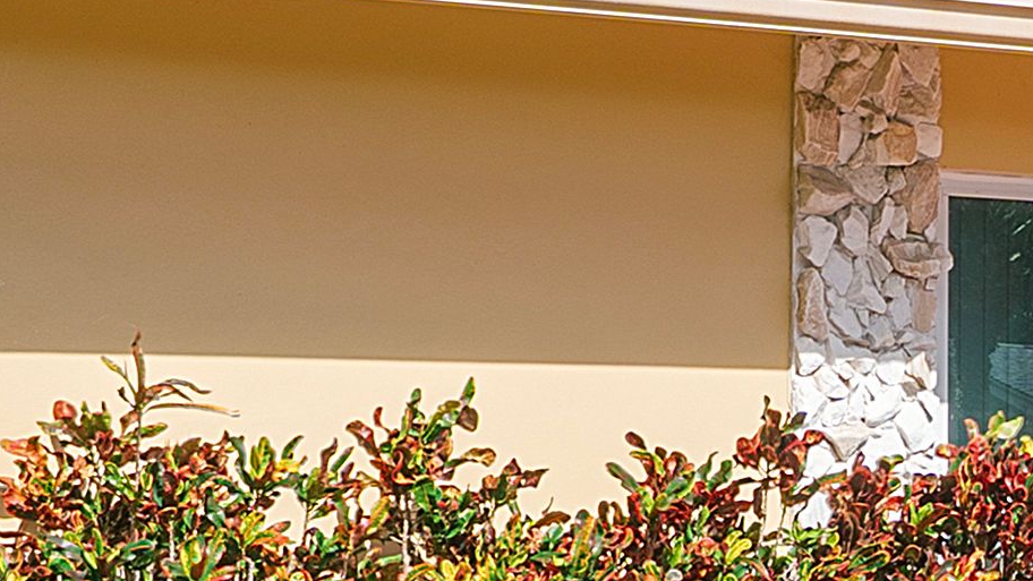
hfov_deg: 13.6
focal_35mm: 153
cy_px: 556
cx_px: 1268
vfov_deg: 7.9
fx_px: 4191
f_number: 10
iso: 100
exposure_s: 1/200
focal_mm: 19
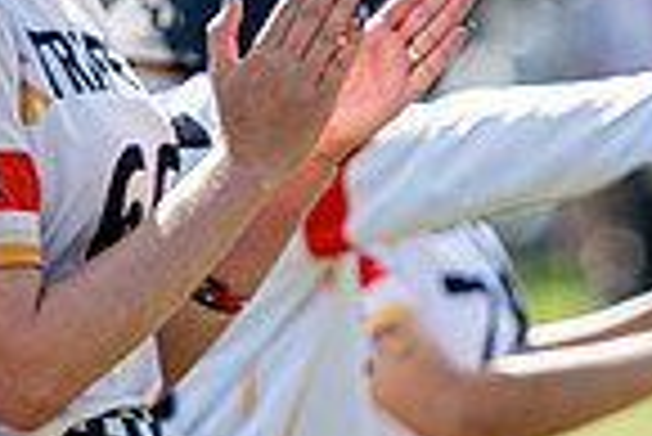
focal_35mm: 1112
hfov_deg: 1.9
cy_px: -61
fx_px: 20159
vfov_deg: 1.2
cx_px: -76
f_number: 3.2
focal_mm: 185
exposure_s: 1/800
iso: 100
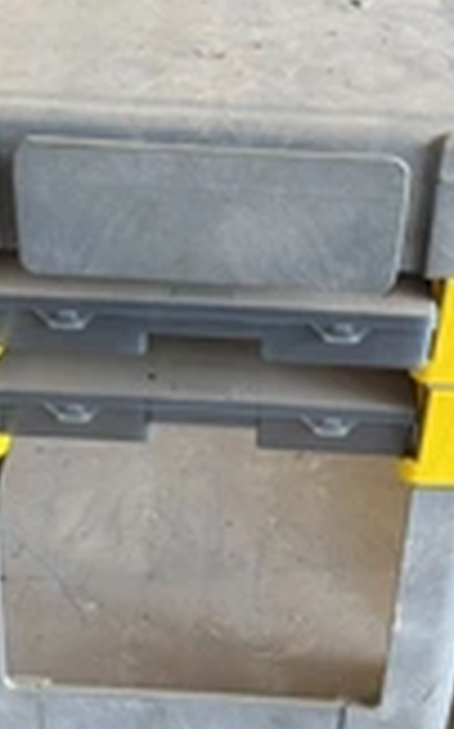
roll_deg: -3.7
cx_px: 225
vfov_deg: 32.2
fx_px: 1249
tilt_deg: -33.8
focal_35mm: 63
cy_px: 248
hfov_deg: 20.6
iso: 125
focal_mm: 6.76
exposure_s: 1/120
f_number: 1.78
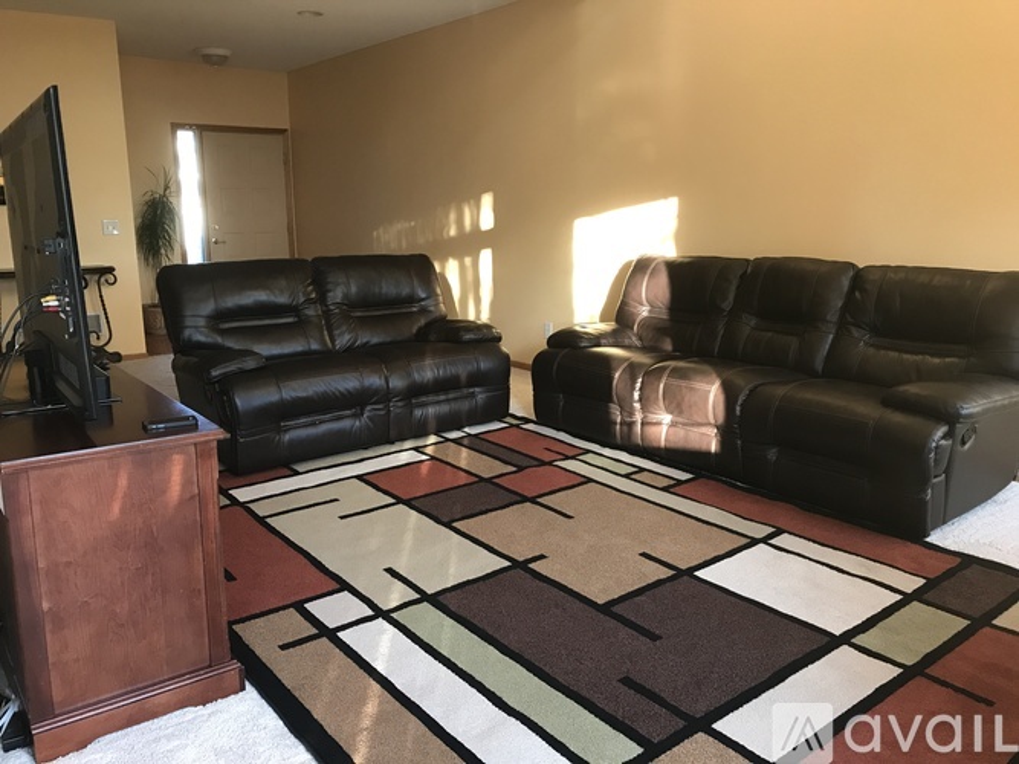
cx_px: 510
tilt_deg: -11.8
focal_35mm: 28
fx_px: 824
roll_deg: +0.4
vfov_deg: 49.7
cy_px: 382
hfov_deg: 63.5
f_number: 1.8
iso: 64
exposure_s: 1/15
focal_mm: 3.99
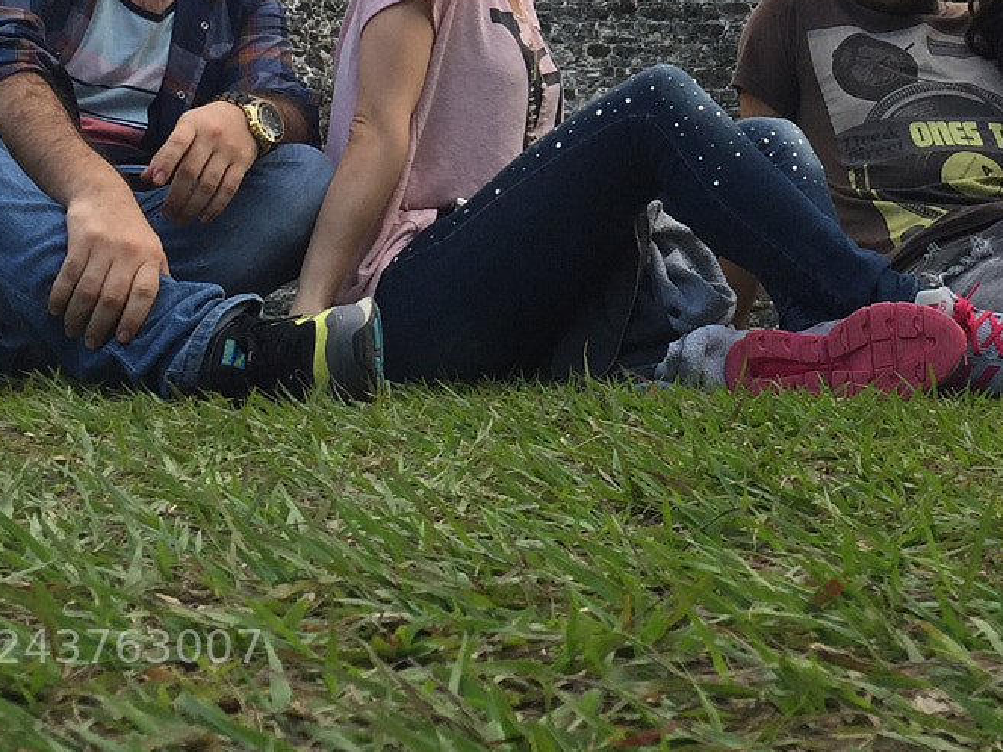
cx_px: 681
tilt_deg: +17.7
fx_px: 2028
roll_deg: -1.8
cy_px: -142
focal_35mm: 70
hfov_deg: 27.6
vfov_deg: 19.8
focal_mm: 4.15
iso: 32
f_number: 2.2
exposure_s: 1/527
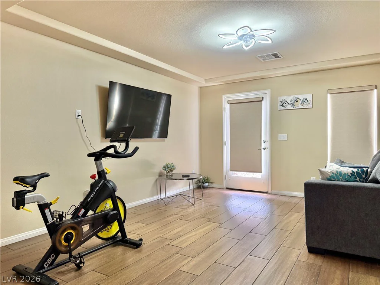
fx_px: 263
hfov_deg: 71.6
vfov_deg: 56.8
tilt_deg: -1.0
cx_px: 190
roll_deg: +0.1
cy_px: 142
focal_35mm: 24
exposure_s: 1/60
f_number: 1.78
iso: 250
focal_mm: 6.76
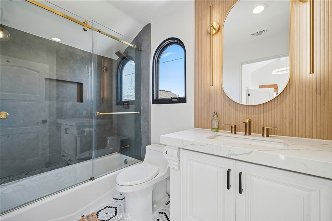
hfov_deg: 104.2
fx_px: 129
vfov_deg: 81.2
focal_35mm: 14
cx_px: 166
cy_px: 110
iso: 400
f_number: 8
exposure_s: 1/30
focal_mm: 14
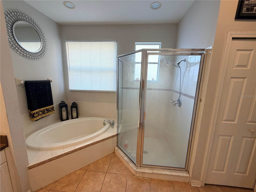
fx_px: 104
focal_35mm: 14
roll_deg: -1.3
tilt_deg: -10.4
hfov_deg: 102.1
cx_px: 128
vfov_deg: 85.7
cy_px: 96
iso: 160
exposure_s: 1/120
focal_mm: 2.22
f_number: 2.2
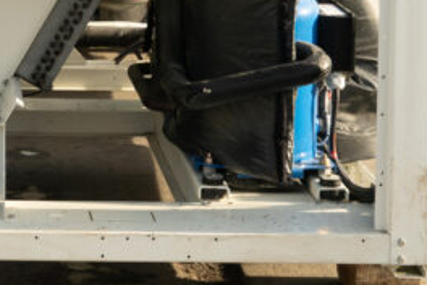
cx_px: -73
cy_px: -168
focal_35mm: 124
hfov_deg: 15.9
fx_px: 1471
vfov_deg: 10.6
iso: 250
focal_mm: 32
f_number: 9
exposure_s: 1/100
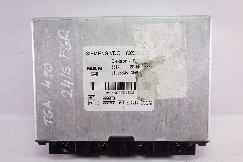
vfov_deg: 46.4
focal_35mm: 28
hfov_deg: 65.5
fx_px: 189
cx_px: 122
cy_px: 81
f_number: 2.8
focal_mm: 10.4
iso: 125
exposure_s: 1/50
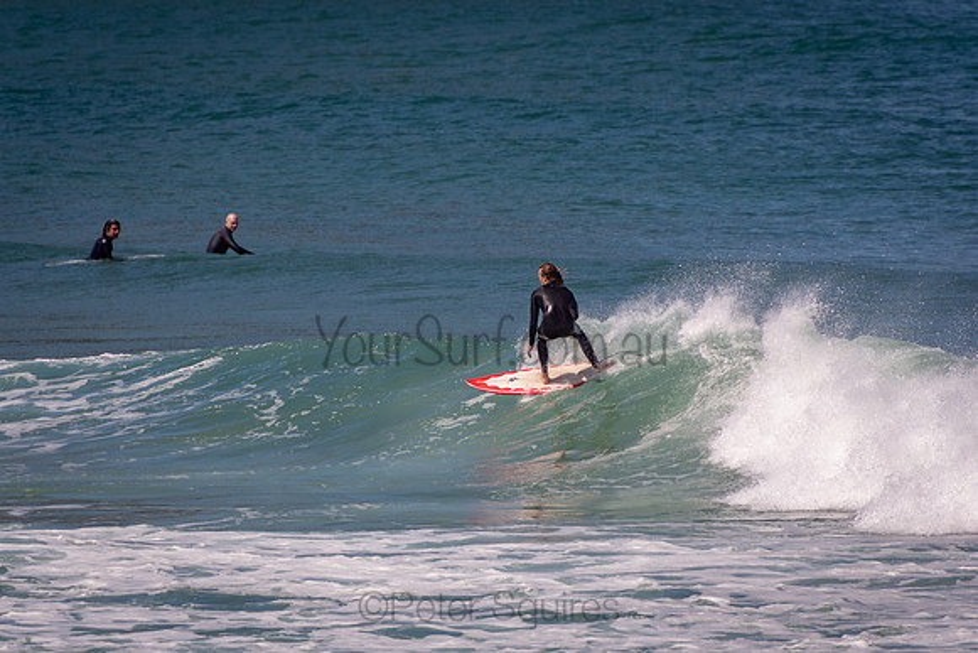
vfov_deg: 2.3
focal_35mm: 600
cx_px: 489
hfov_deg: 3.4
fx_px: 16303
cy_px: 326
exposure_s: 1/1250
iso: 160
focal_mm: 400
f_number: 5.6
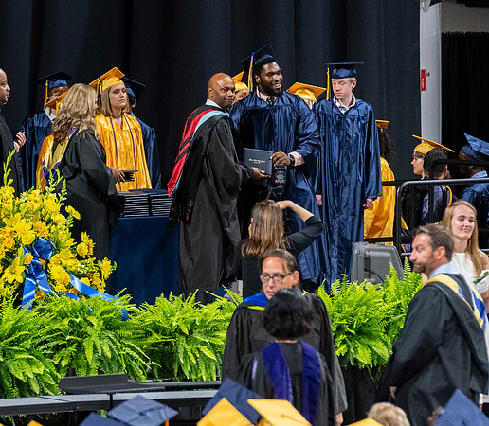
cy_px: 144
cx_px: 142
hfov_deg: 4.7
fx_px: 6000
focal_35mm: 400
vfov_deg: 4.1
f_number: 4
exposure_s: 1/200
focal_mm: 190
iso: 2000
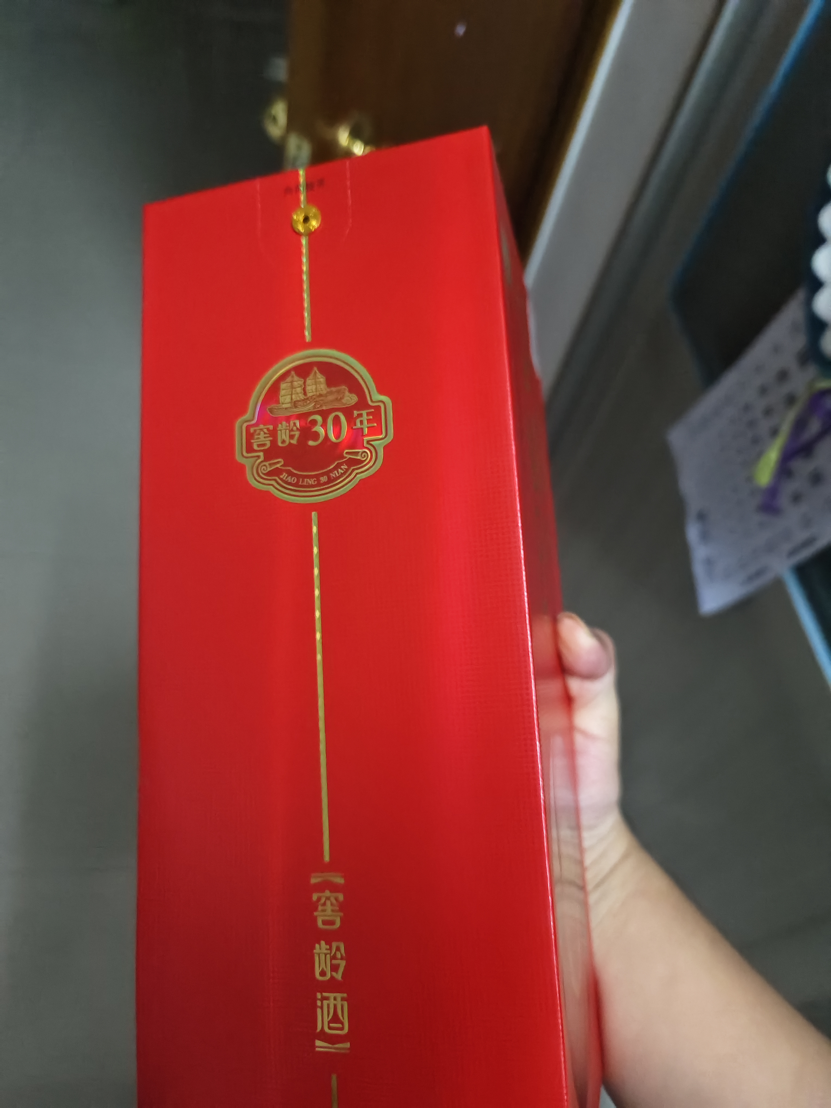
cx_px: 416
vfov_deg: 73.9
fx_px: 736
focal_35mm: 23
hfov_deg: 58.9
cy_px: 554
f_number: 1.75
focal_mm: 5.5
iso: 10167
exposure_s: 1/170
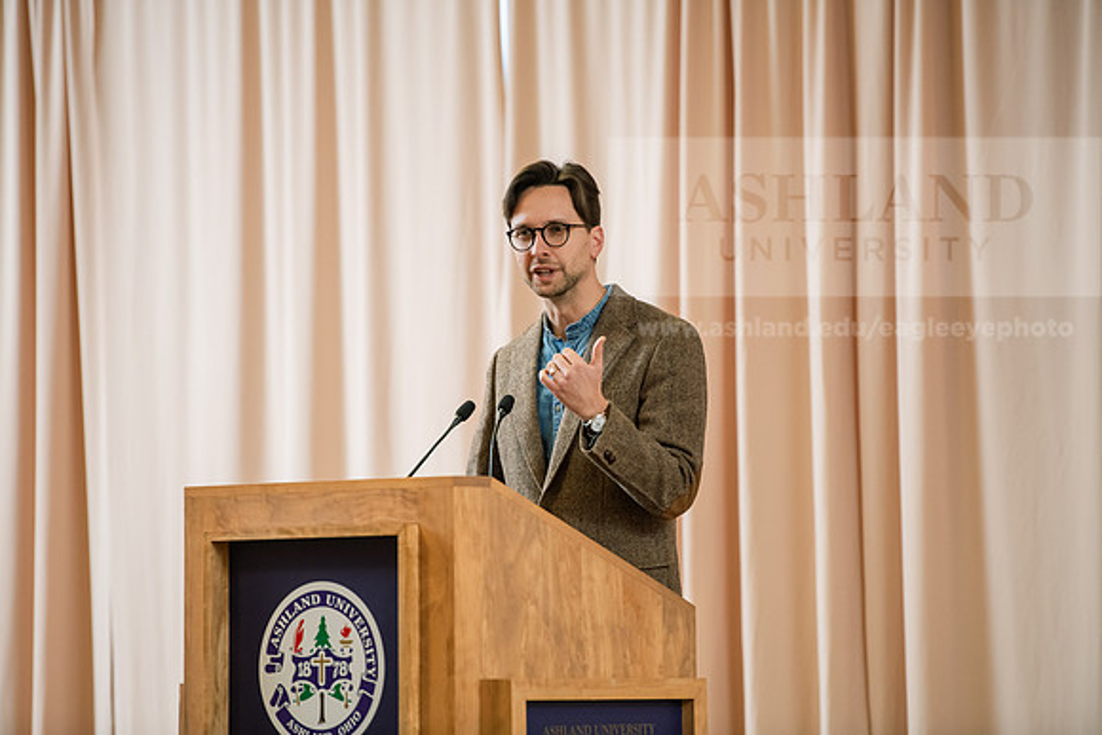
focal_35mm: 200
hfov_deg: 10.3
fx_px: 6123
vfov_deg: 6.9
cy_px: 368
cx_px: 551
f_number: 3.2
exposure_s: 1/200
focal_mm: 200
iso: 2000
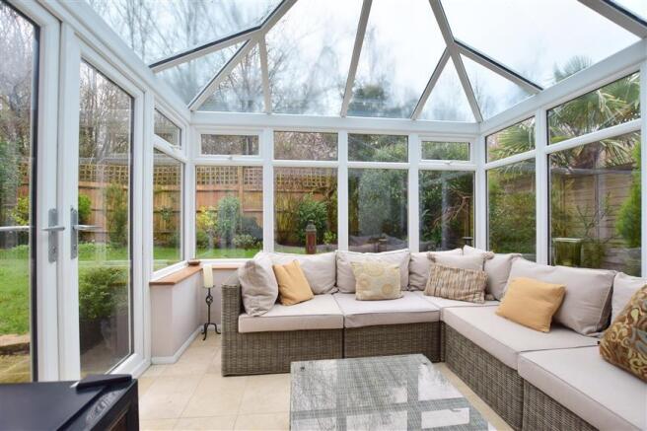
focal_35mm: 15
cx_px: 324
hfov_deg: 100.4
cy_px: 216
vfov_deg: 77.3
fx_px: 269
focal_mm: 10
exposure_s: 1/125
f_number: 5.6
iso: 200
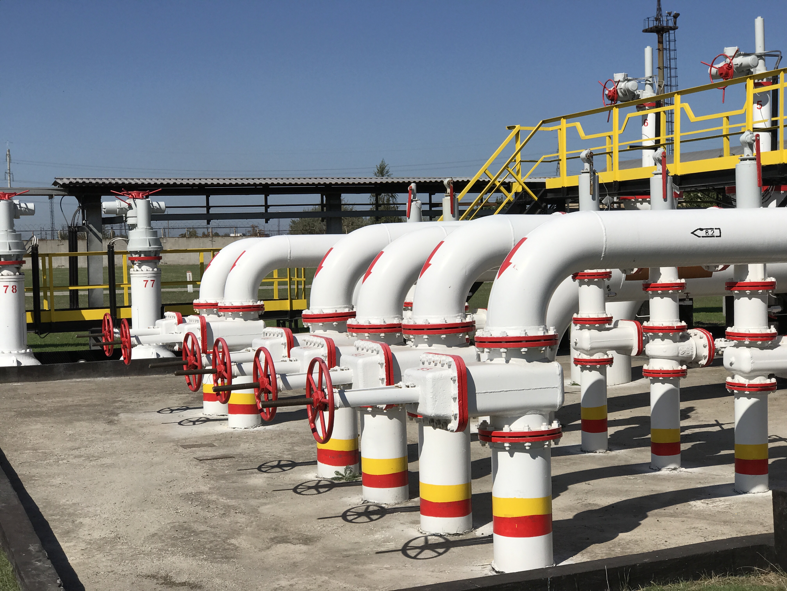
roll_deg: +1.0
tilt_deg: -1.6
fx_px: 1296
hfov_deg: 33.8
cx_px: 394
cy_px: 296
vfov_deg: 25.7
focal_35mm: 57
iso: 20
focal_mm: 6.6
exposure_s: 1/2457
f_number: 2.8
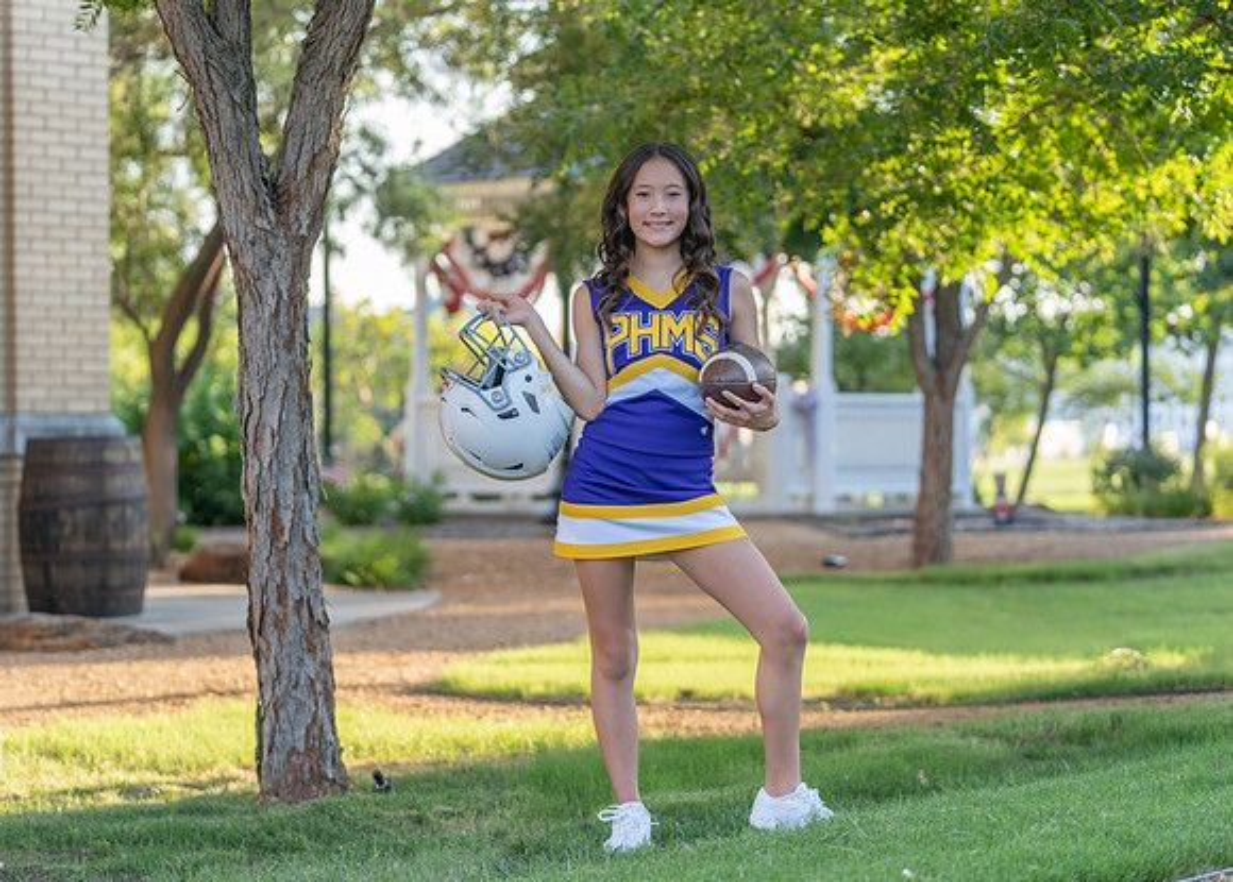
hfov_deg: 21.2
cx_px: 561
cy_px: 448
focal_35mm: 94
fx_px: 3295
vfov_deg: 15.3
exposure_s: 1/320
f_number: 2.8
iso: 200
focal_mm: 82
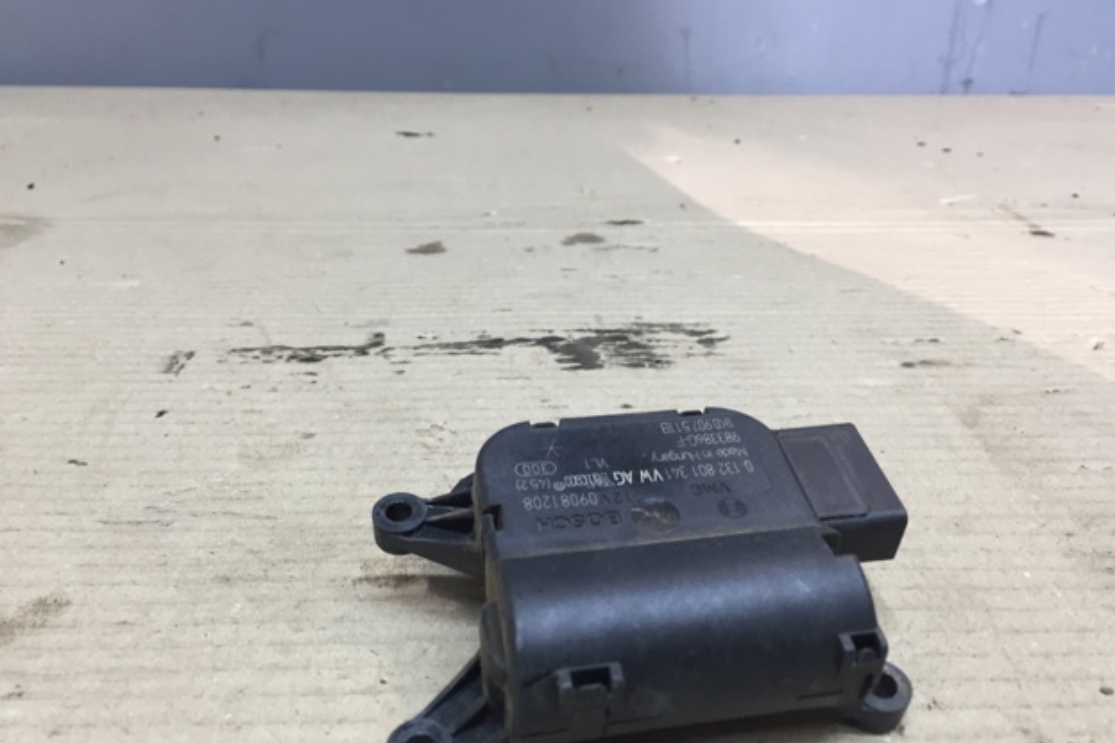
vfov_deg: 42.3
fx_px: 960
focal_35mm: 31
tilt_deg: -24.2
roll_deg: -1.4
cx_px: 566
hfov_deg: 60.3
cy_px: 397
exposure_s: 1/33
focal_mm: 4.15
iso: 50
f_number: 2.2
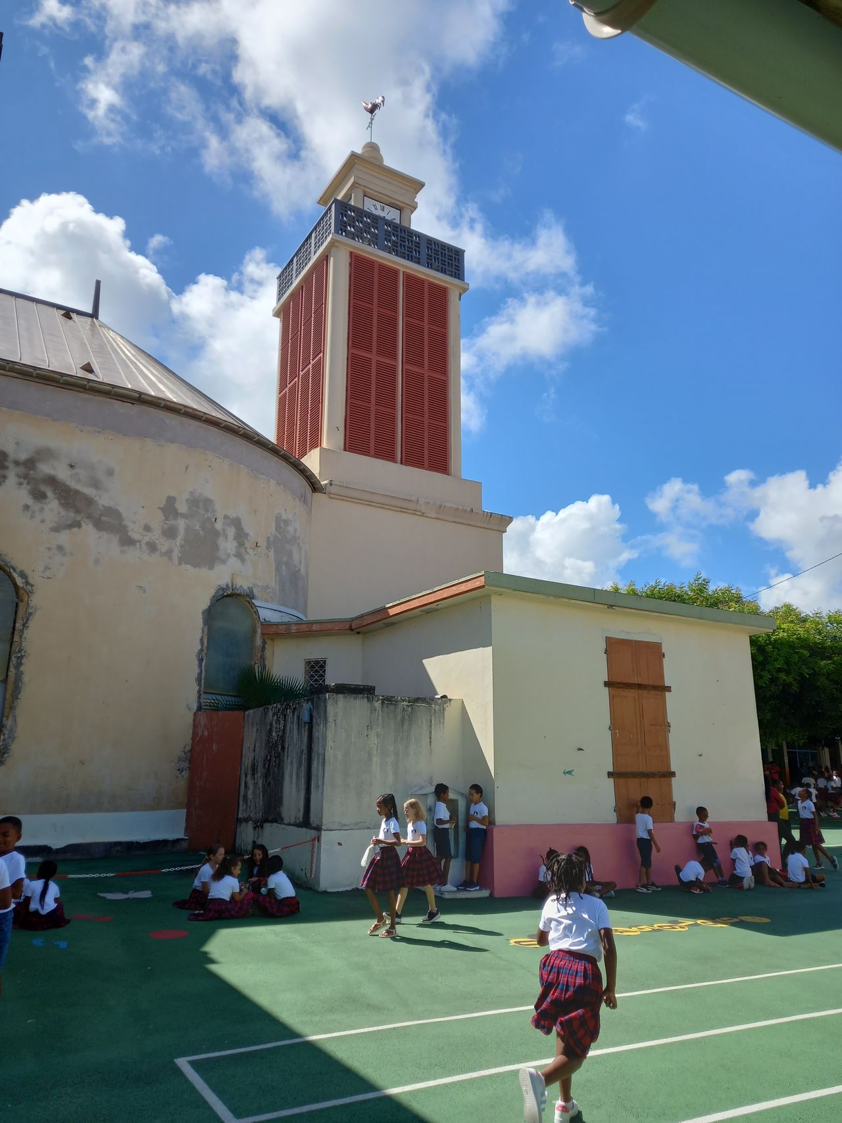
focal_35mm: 25
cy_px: 562
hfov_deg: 54.9
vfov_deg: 69.4
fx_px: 811
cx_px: 421
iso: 32
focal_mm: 4.6
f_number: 2
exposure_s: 1/697
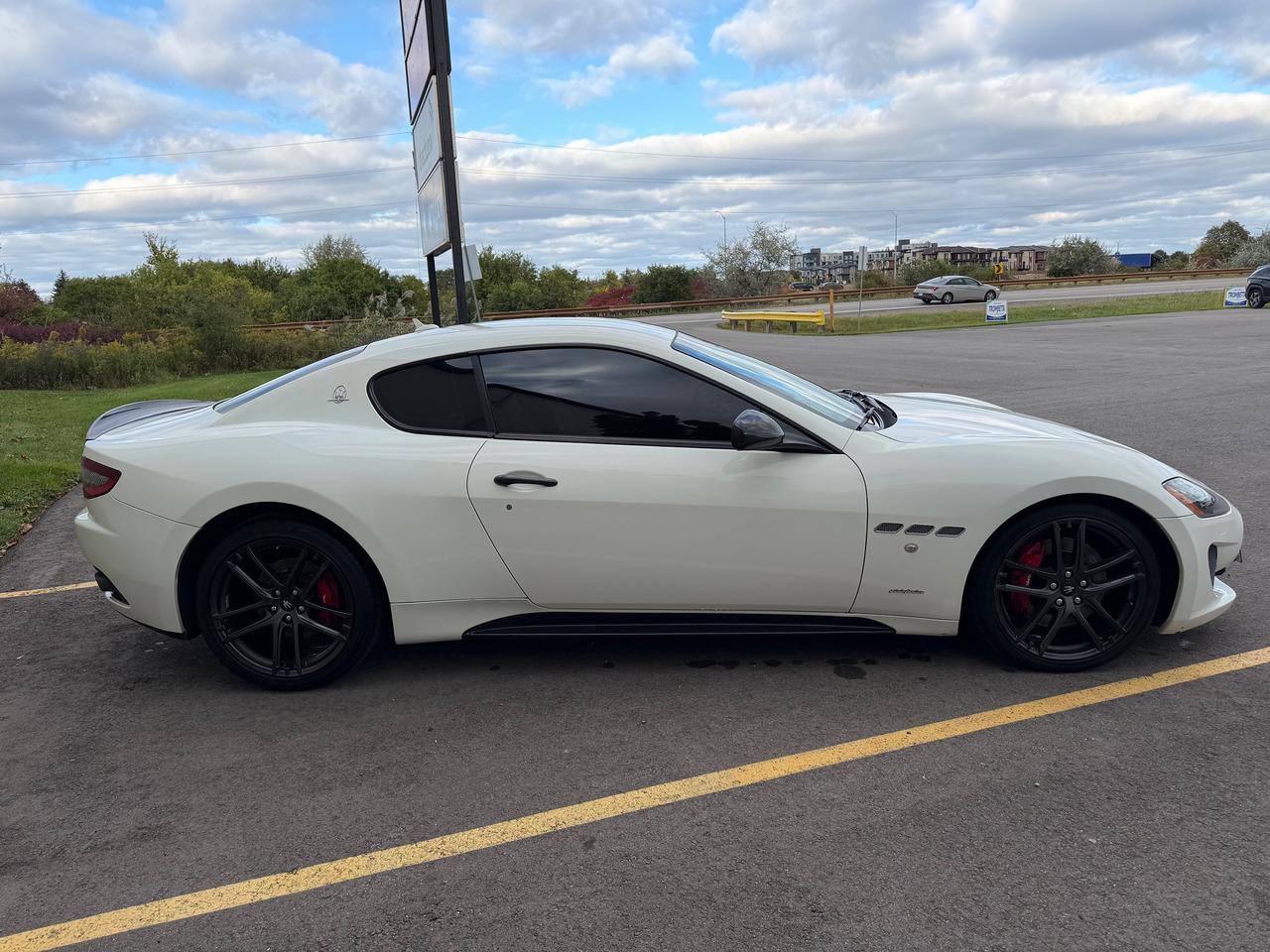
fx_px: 881
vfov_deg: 56.8
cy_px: 476
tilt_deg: -10.7
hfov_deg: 71.6
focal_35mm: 24
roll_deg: +2.4
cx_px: 635
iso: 100
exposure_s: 1/1653
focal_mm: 6.76
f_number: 1.78
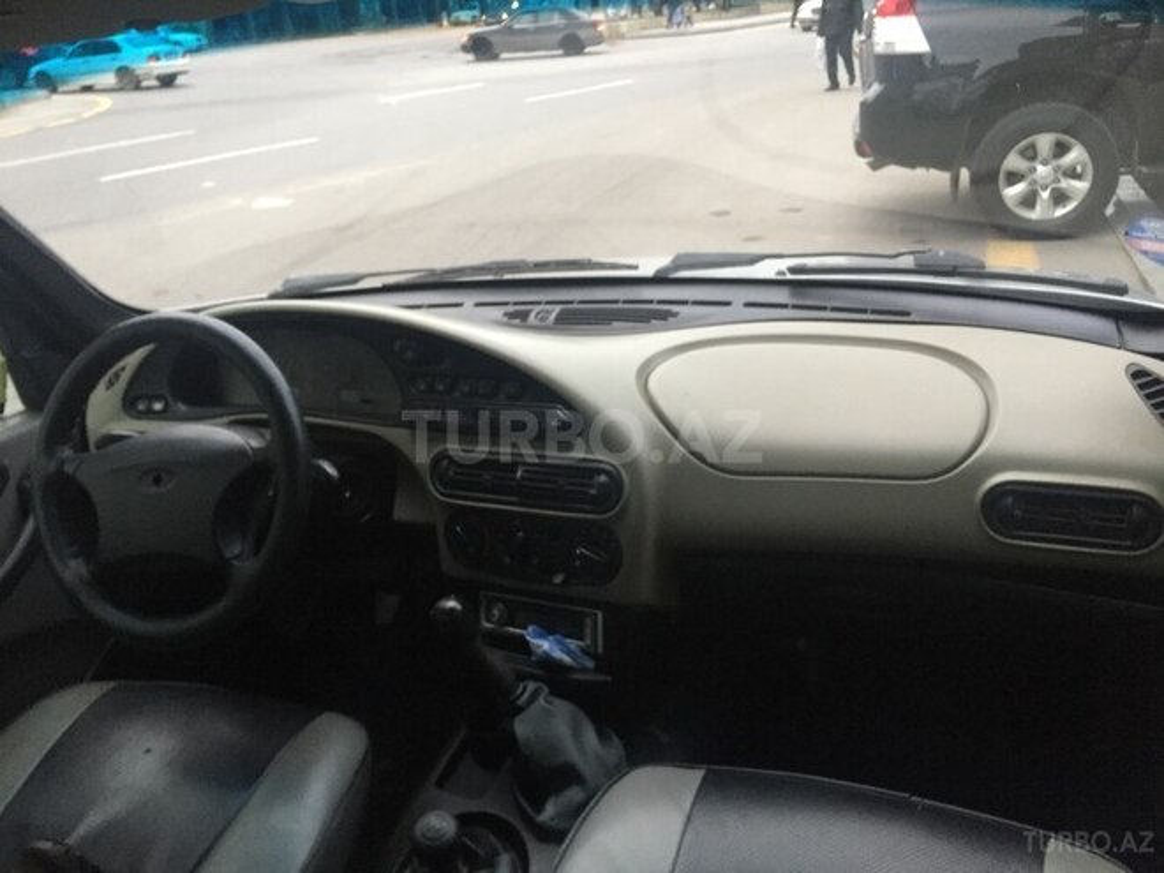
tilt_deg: -22.7
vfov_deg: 48.2
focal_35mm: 29
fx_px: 975
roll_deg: +4.6
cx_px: 582
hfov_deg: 61.7
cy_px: 436
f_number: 2.2
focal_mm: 4.15
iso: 200
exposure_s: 1/33
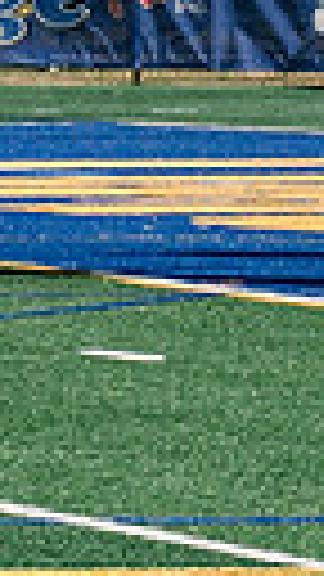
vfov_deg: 2.9
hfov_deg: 1.6
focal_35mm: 749
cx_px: 1087
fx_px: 11440
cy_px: 340
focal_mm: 70
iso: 640
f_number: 5.6
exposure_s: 1/3200
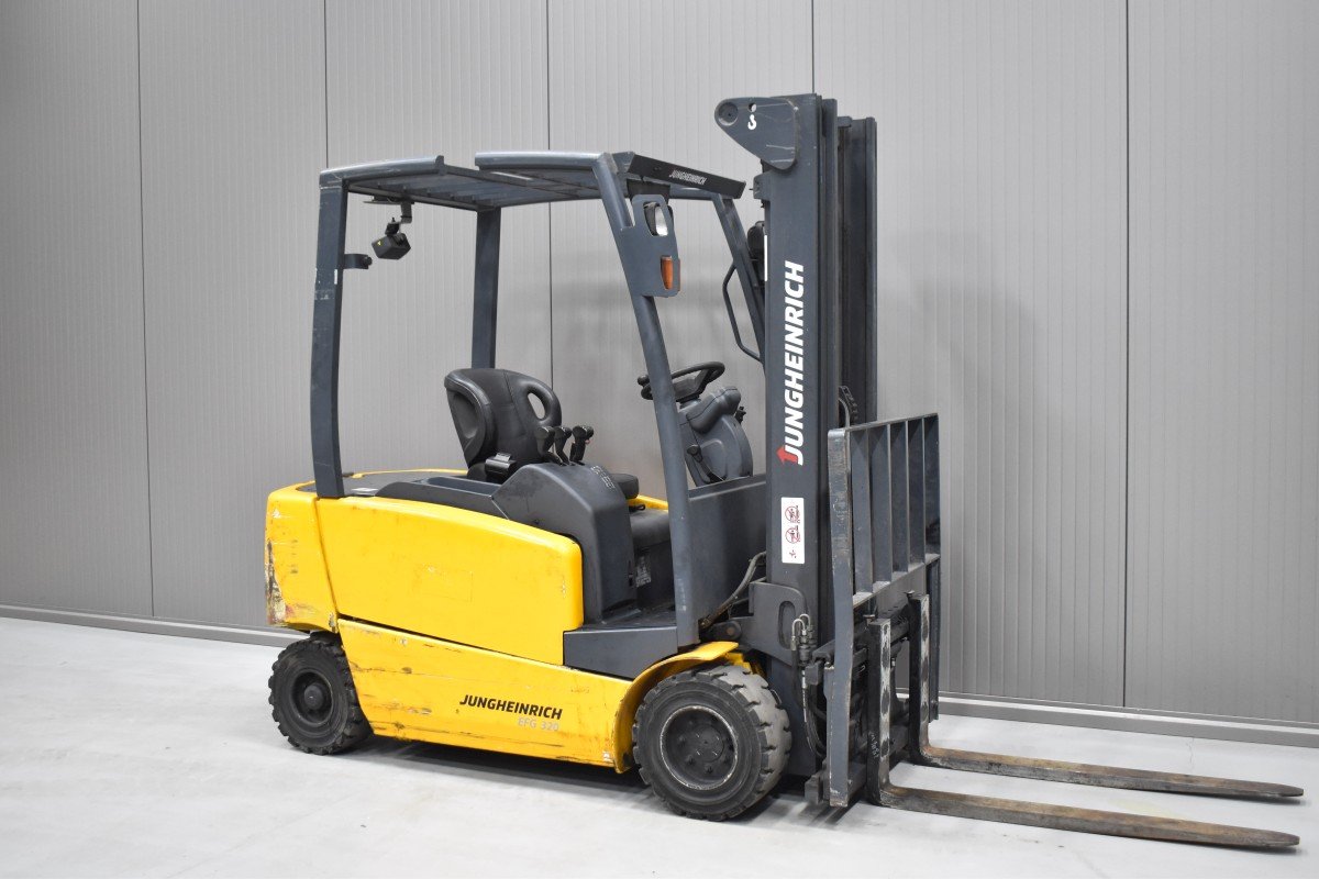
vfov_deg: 35.5
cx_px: 660
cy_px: 440
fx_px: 1374
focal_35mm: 38
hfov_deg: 51.3
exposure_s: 1/50
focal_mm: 25
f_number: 4
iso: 1600
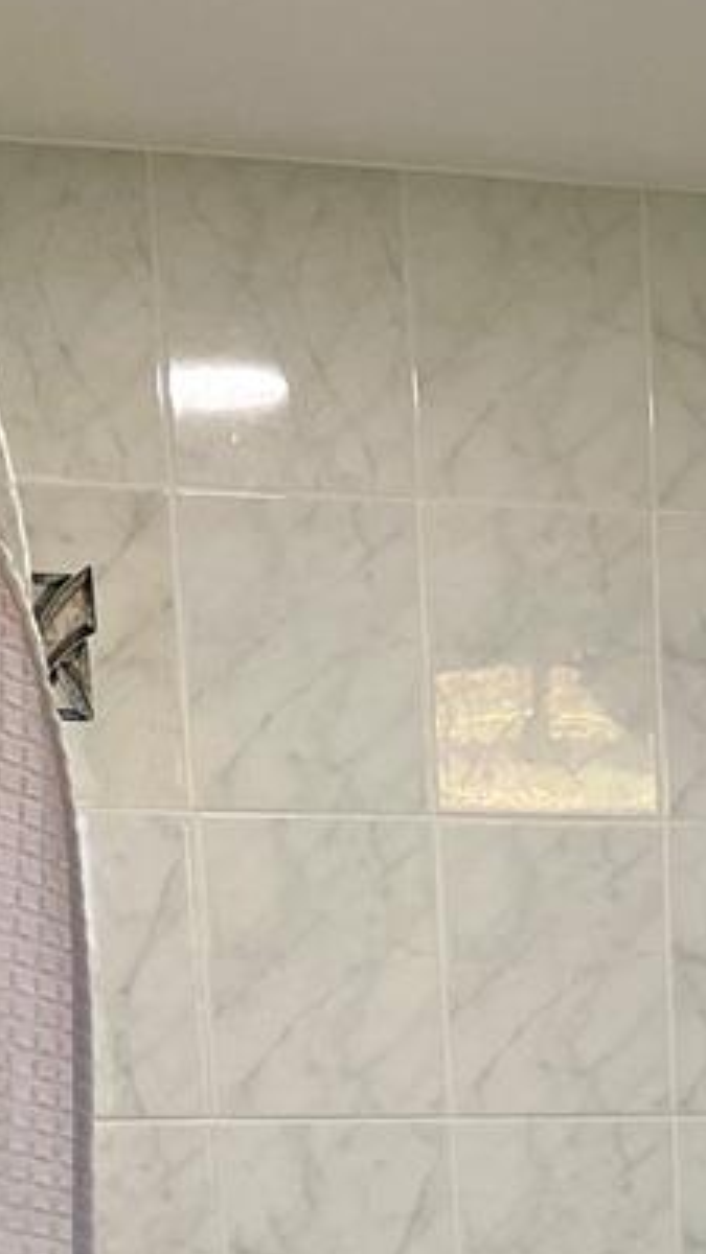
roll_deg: +1.2
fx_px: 2829
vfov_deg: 21.6
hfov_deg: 13.7
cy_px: 1787
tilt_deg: -12.1
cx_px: 894
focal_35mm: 85
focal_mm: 4.2
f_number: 1.6
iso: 125
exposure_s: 1/120
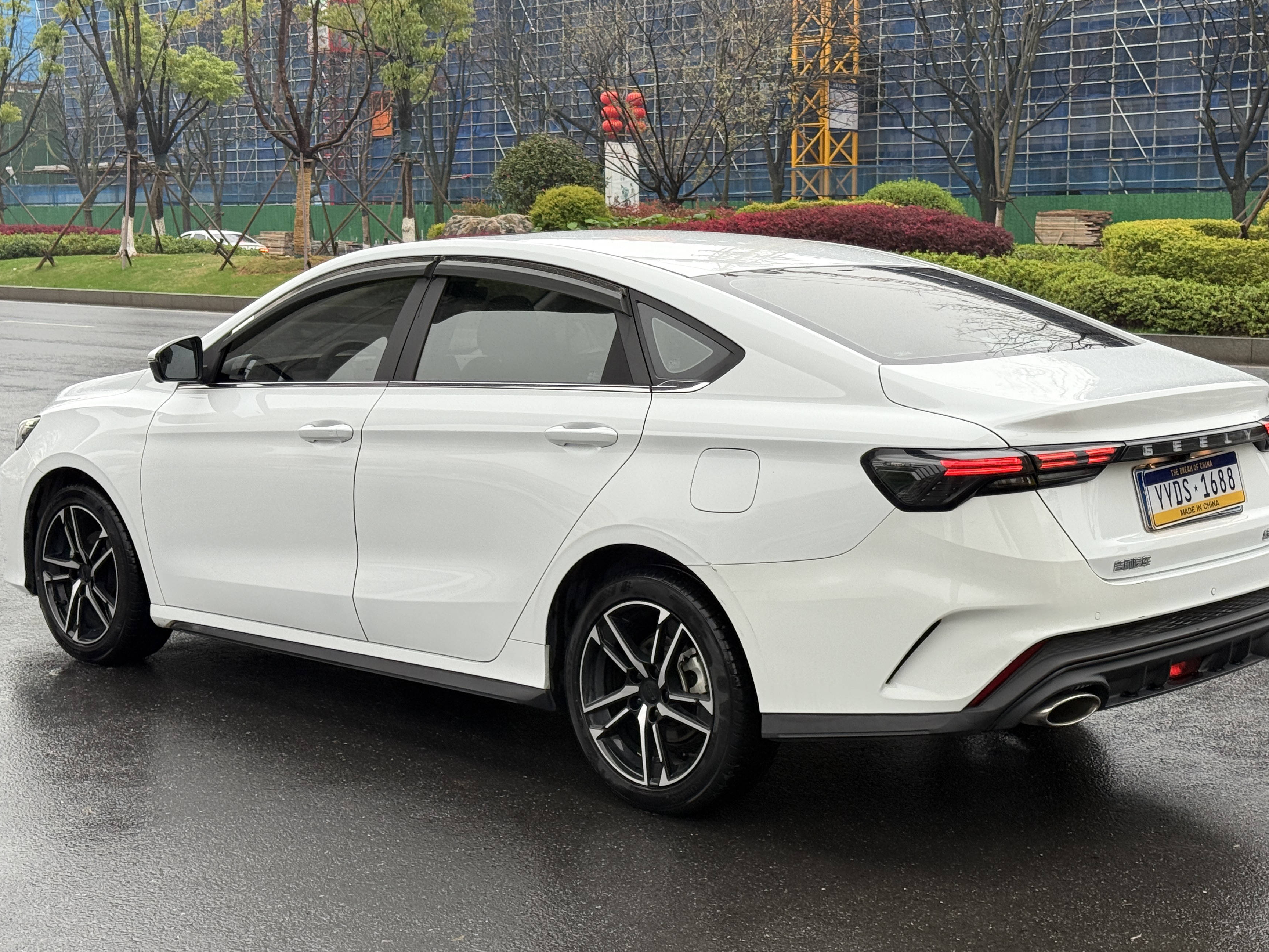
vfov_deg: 26.1
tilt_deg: -5.7
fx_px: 2053
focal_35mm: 56
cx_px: 672
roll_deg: +0.2
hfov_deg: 34.3
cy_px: 466
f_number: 1.78
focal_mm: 6.76
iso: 50
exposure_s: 1/228
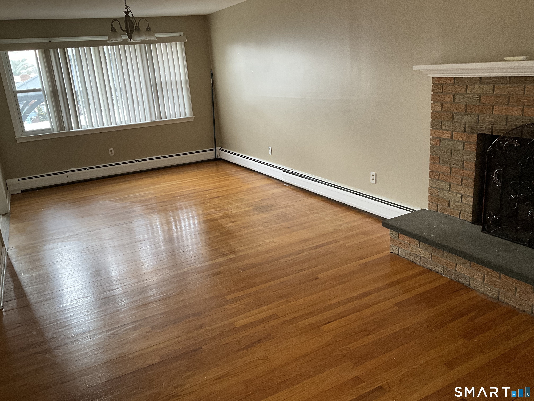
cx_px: 267
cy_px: 200
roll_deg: +4.2
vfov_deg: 48.2
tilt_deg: -16.3
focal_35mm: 29
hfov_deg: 61.7
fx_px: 447
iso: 80
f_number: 1.8
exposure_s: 1/60
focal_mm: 3
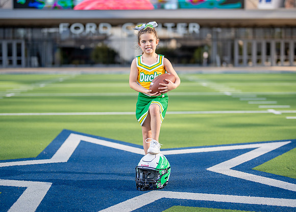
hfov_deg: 31.8
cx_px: 158
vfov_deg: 23.0
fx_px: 519
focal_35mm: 62
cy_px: 98
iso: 100
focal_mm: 50
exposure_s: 1/2500
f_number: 1.2
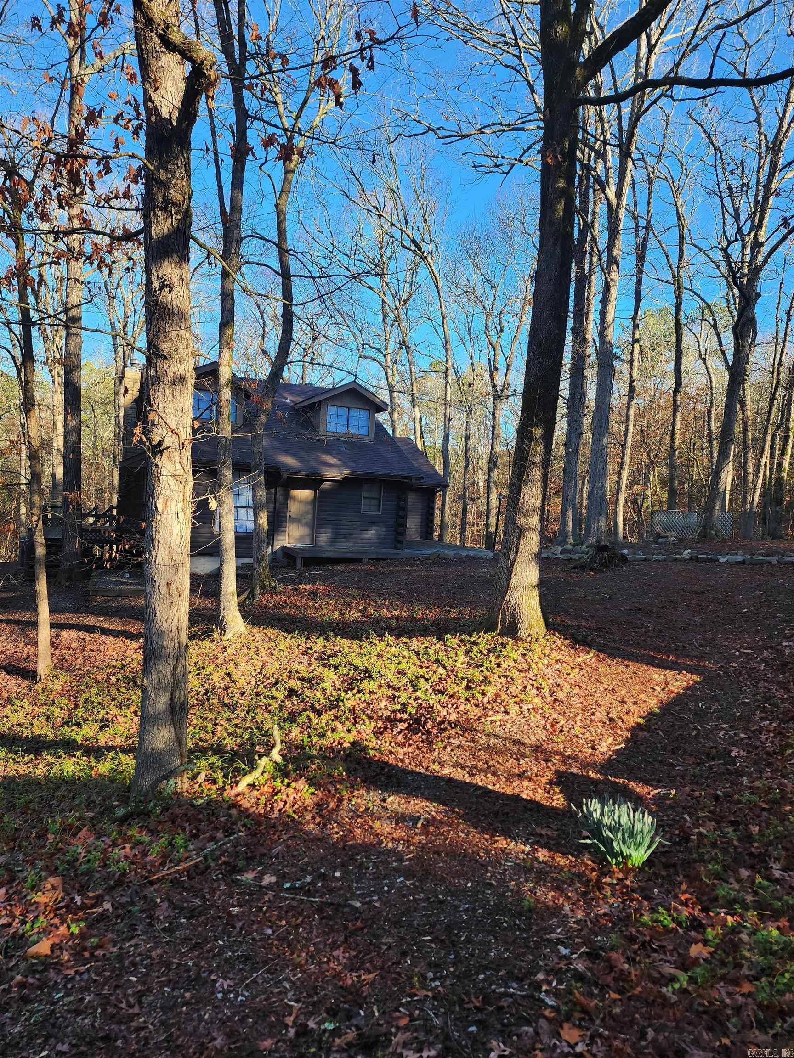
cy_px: 529
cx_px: 397
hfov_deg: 58.9
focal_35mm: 23
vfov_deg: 73.9
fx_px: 703
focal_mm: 6.4
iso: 16
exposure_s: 1/180
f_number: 1.8
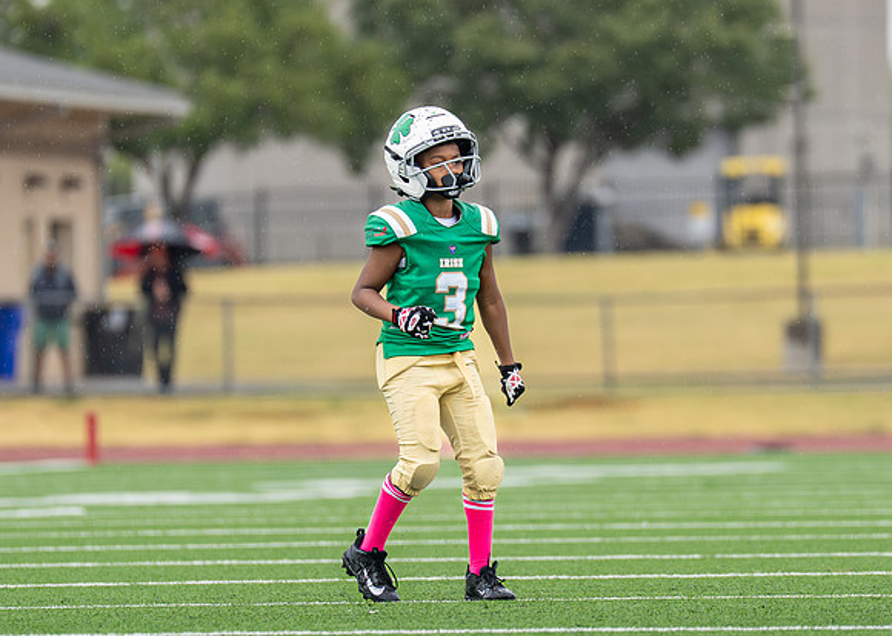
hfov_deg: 3.8
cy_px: 332
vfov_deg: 2.7
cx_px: 507
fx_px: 13307
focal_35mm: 525
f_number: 2.8
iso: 400
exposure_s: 1/1000
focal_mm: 200
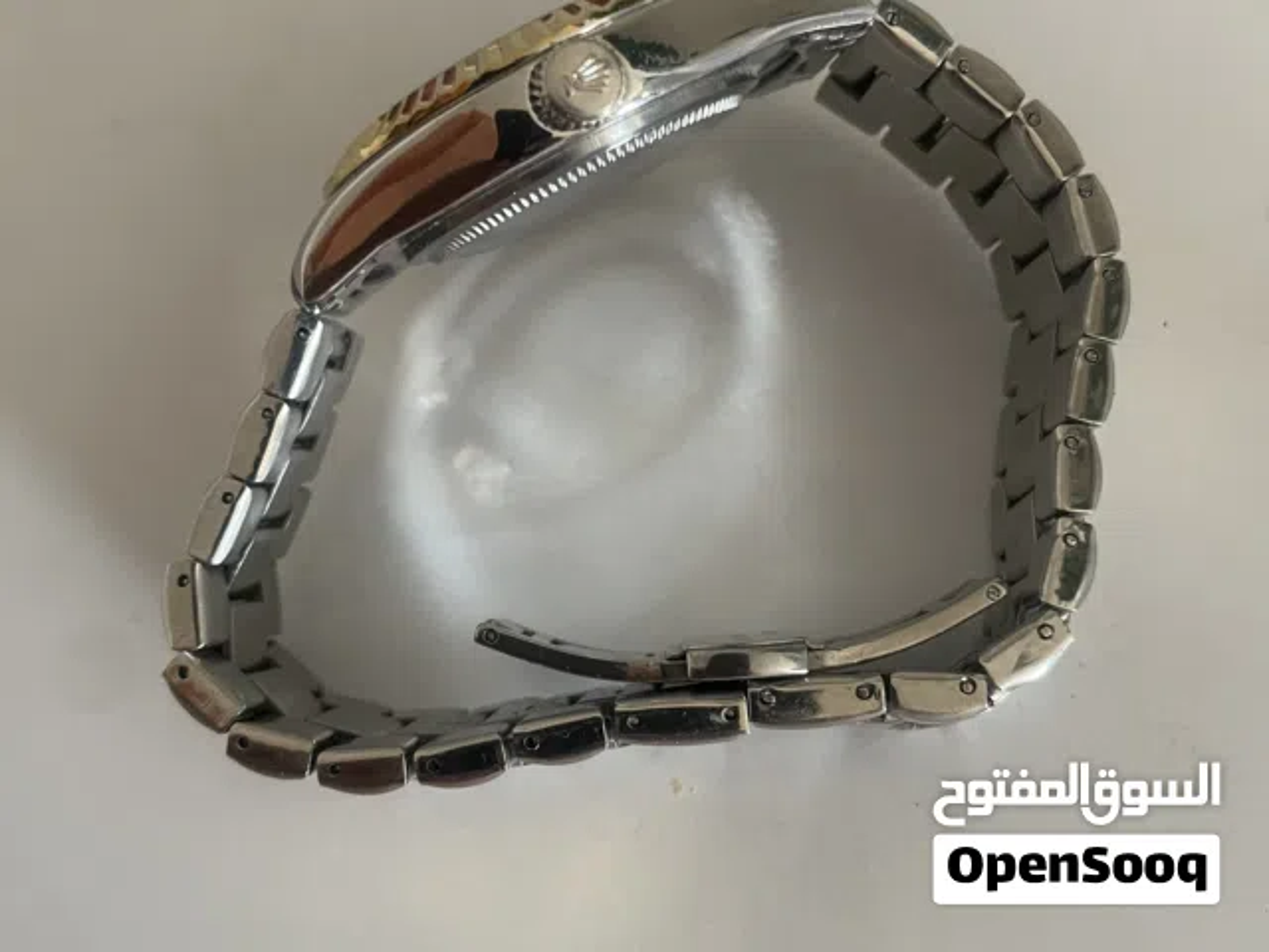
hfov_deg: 67.3
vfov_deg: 53.1
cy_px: 476
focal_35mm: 26
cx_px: 634
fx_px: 953
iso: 250
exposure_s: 1/50
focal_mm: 4.2
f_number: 1.6
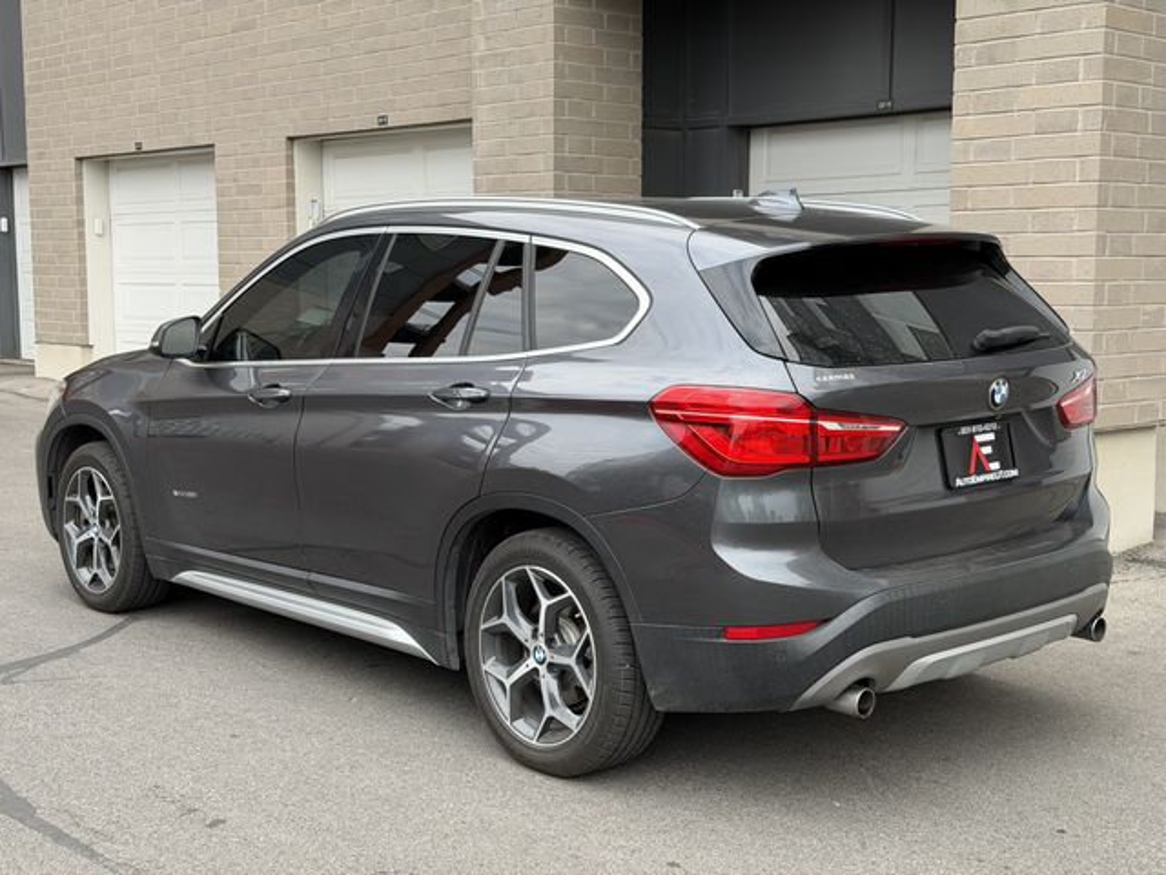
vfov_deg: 30.3
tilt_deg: -5.2
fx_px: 1617
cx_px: 583
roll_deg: -0.1
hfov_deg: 39.7
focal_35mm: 48
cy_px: 438
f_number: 1.78
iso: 64
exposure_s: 1/928
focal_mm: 6.76
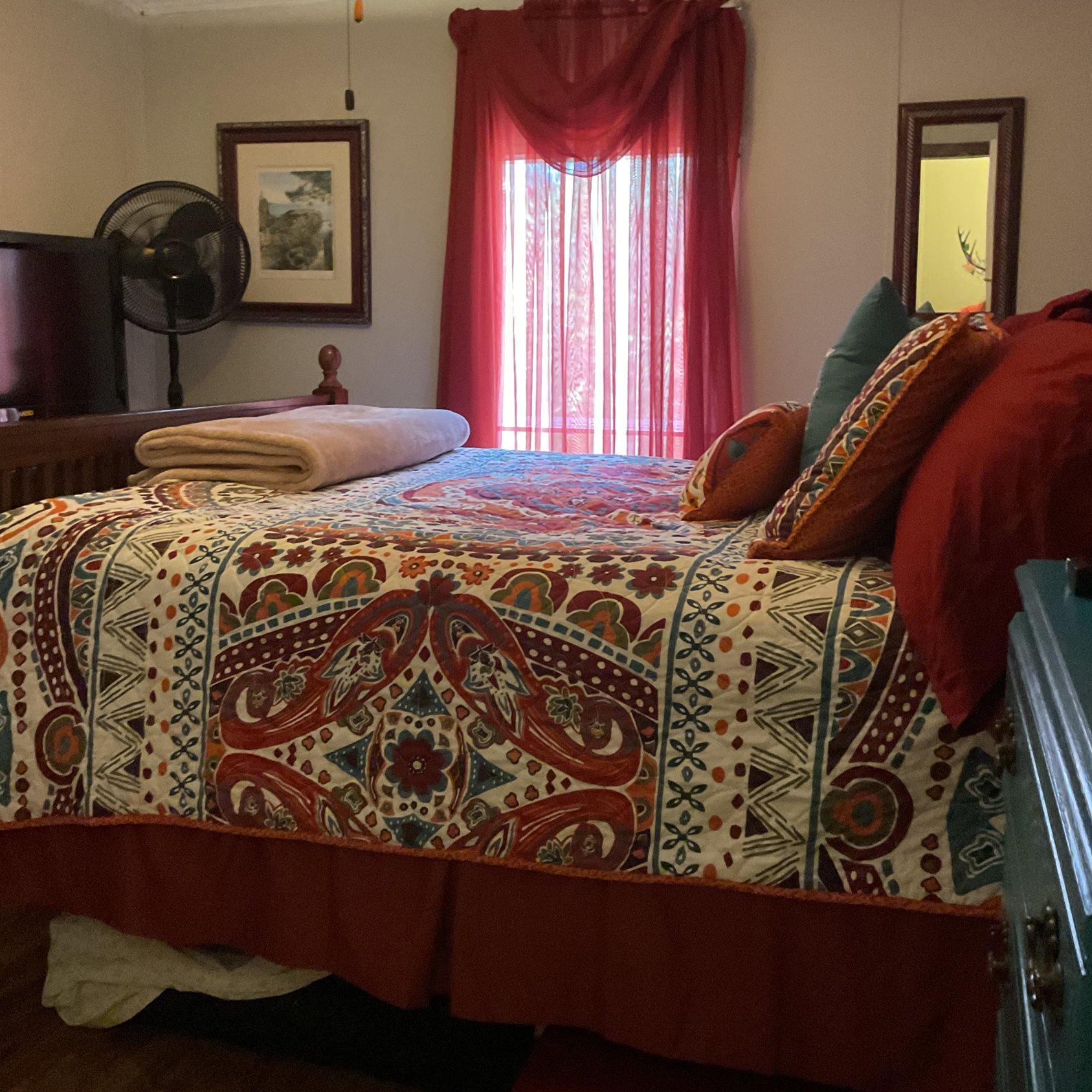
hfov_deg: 47.2
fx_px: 1249
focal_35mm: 35
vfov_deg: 47.1
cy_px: 467
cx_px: 555
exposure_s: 1/30
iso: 500
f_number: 1.8
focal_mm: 3
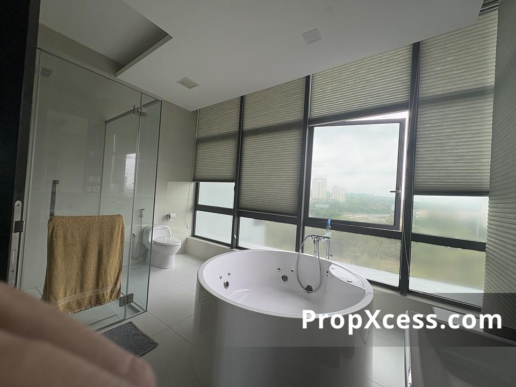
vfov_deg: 85.7
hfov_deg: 102.1
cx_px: 258
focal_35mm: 14
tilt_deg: +1.9
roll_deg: -3.8
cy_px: 194
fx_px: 209
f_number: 2.2
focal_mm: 2.22
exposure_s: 1/224
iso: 50
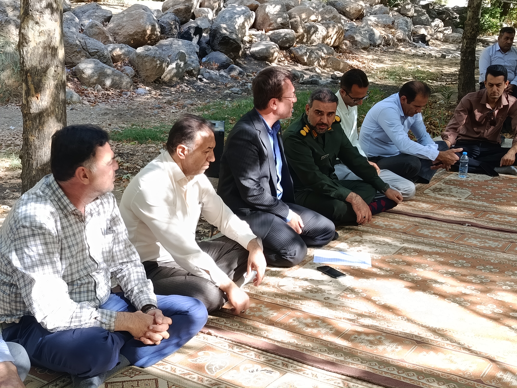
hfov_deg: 39.7
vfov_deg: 30.3
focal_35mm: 48
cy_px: 194
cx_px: 258
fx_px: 717
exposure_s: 1/100
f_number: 1.7
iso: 112
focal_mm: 5.24
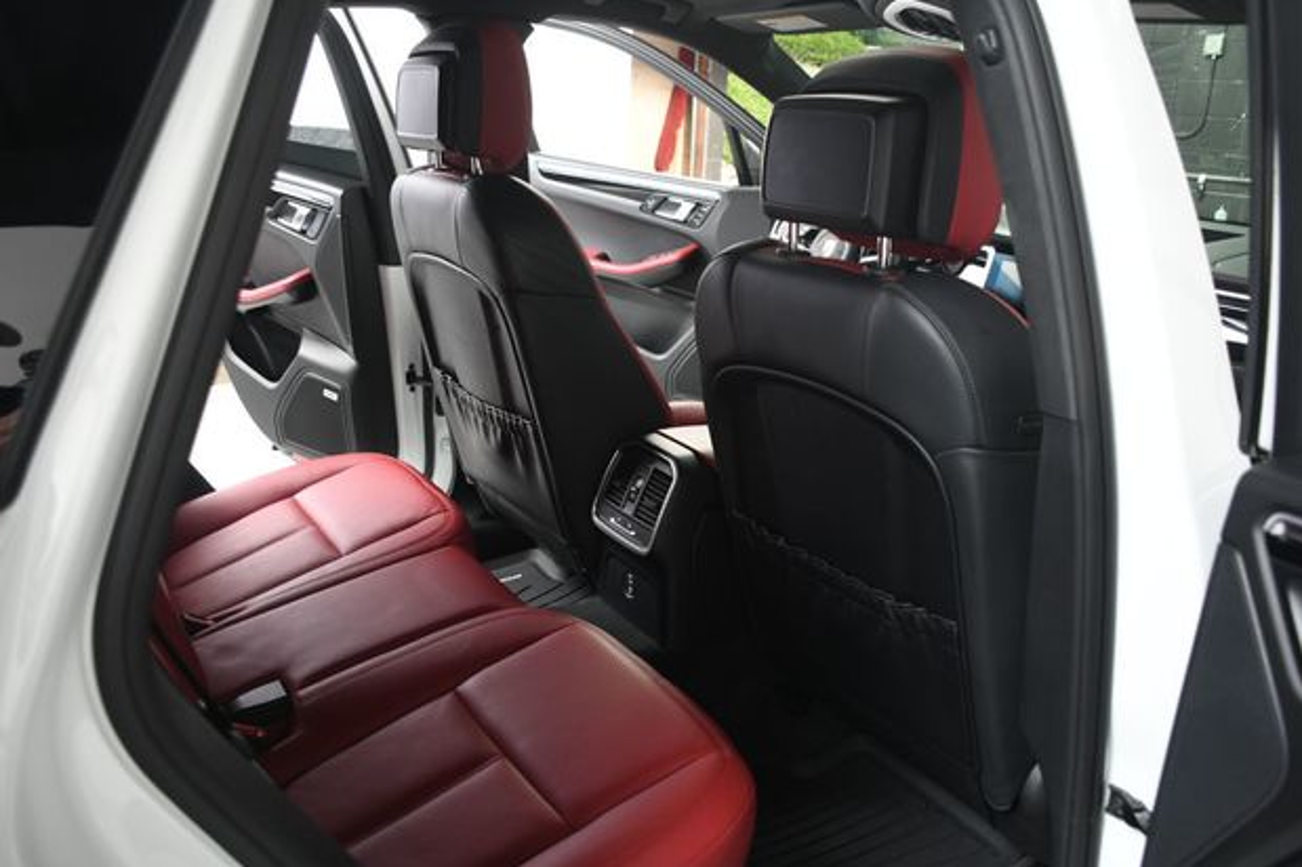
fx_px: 1121
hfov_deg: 60.3
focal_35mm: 31
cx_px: 639
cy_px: 444
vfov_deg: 42.3
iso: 100
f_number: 3.5
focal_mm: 20
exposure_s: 1/160
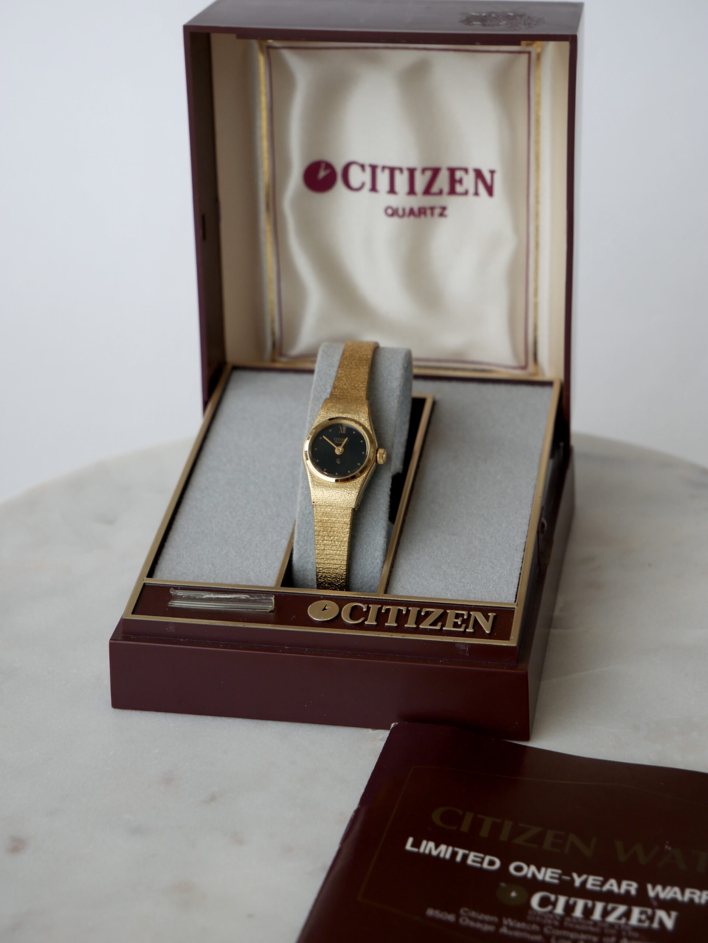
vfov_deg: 24.4
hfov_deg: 18.4
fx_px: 2180
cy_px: 472
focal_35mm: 80
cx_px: 354
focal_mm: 40
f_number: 5.5
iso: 200
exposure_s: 1/250
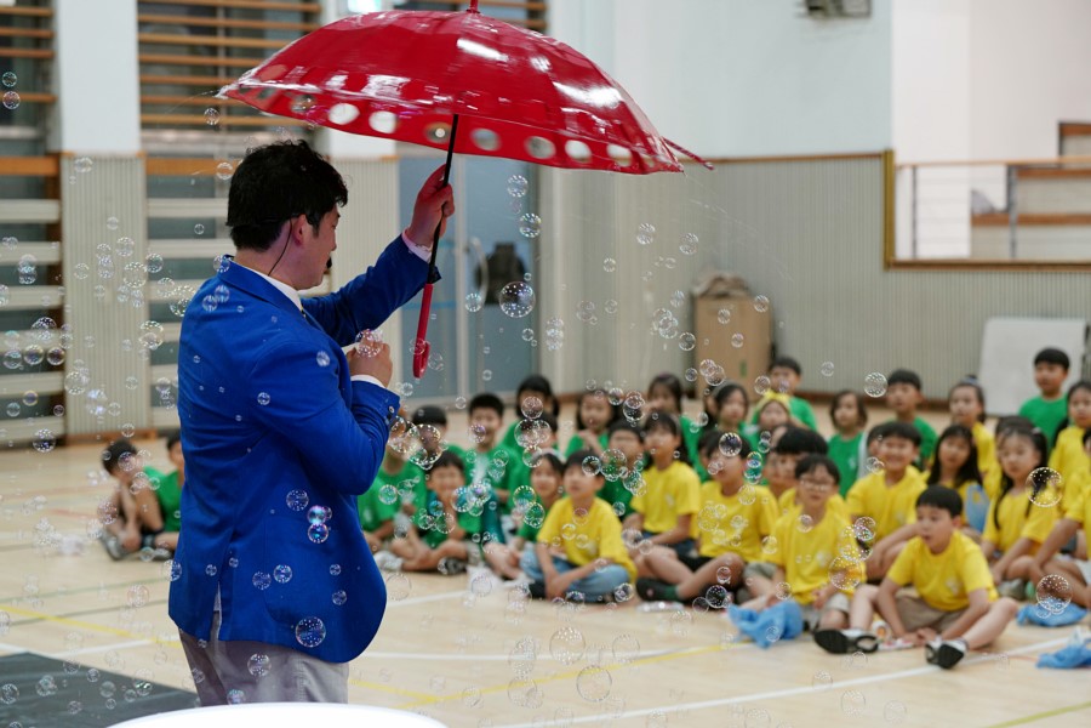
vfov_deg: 17.9
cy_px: 364
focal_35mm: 76
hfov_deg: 26.7
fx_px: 2303
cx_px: 546
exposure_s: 1/160
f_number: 4
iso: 1600
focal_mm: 76
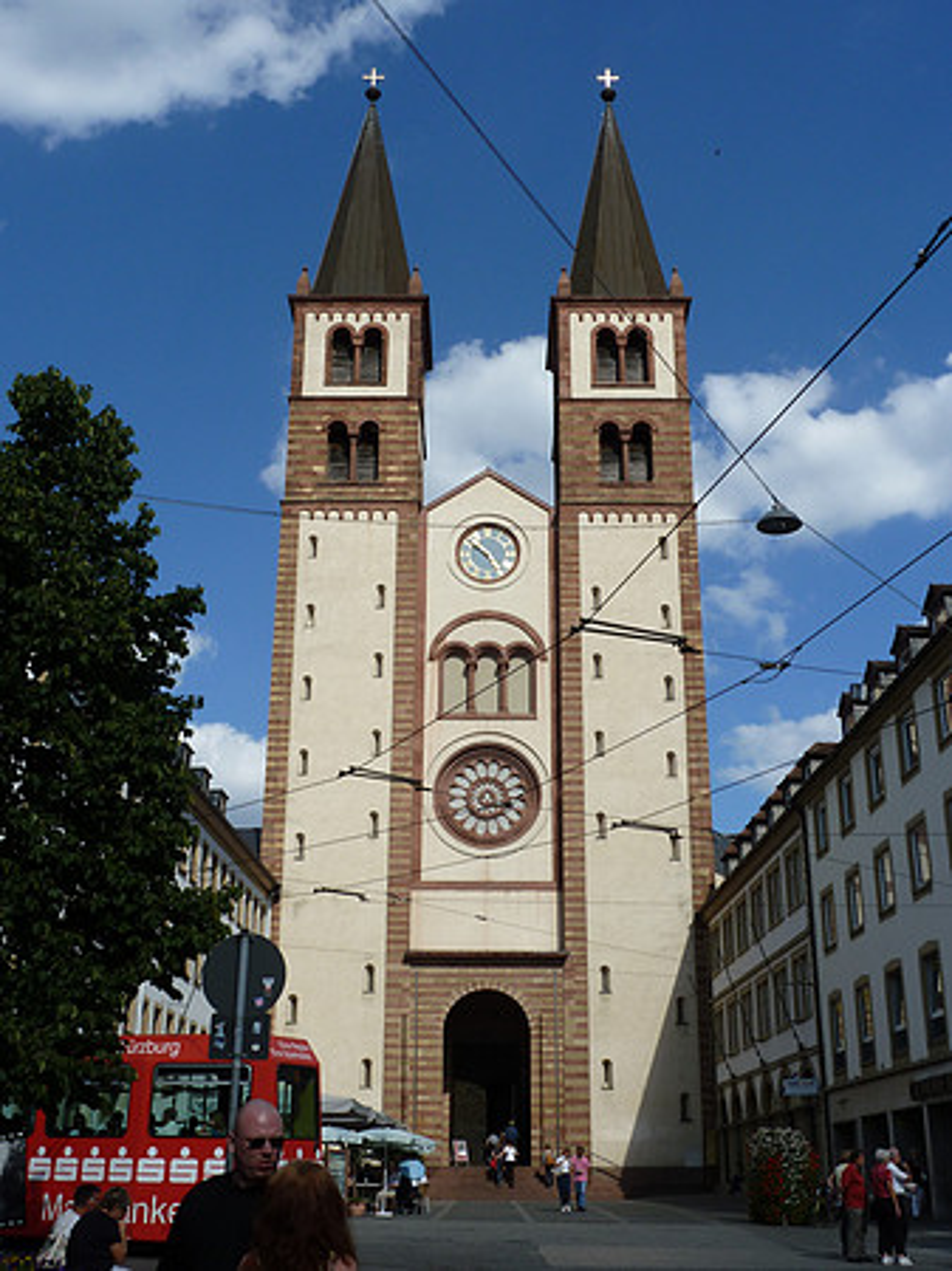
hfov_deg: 35.9
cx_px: 476
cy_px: 636
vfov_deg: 46.8
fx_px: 1468
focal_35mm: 40
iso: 80
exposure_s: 1/400
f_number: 5.6
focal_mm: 6.5
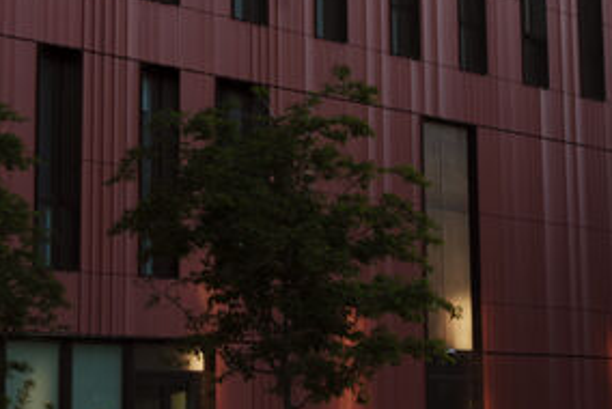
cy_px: -323
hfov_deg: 12.9
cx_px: 502
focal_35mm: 158
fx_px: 2689
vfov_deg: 8.4
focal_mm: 45
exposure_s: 1/6
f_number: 29
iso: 250
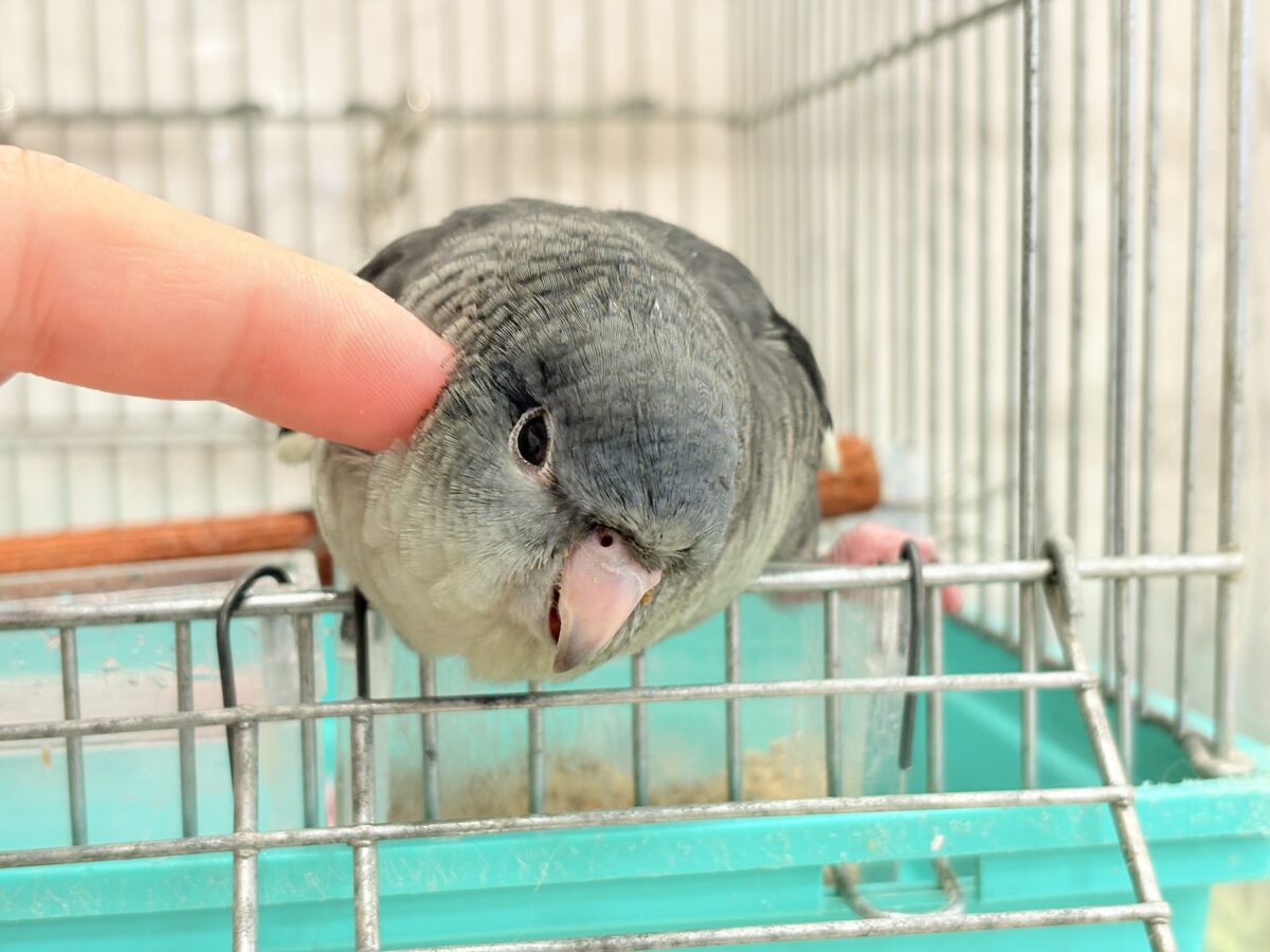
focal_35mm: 52
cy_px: 476
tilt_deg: -4.2
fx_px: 1908
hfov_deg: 36.8
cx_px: 635
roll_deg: +2.0
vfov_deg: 28.0
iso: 100
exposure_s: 1/50
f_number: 1.6
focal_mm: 5.96
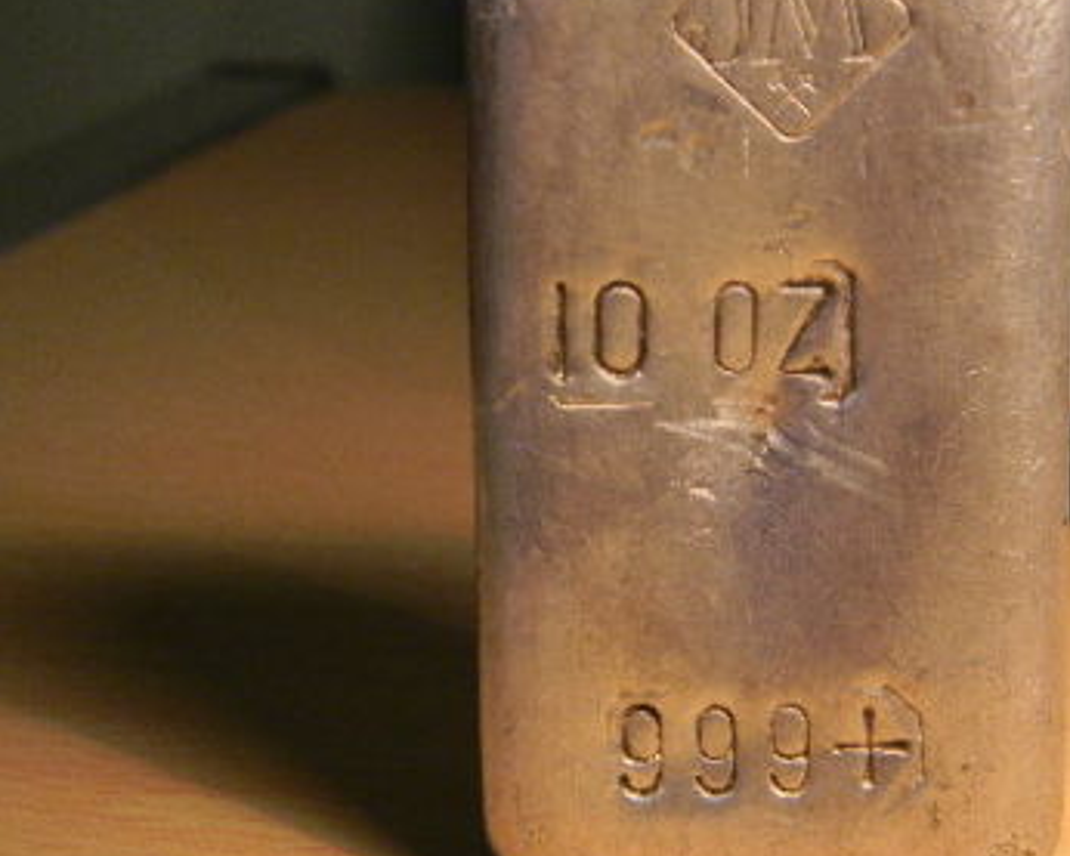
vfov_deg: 17.7
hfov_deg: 21.8
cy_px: 422
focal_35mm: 87
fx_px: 2756
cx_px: 748
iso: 115
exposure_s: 1/30
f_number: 4.1
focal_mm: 10.1
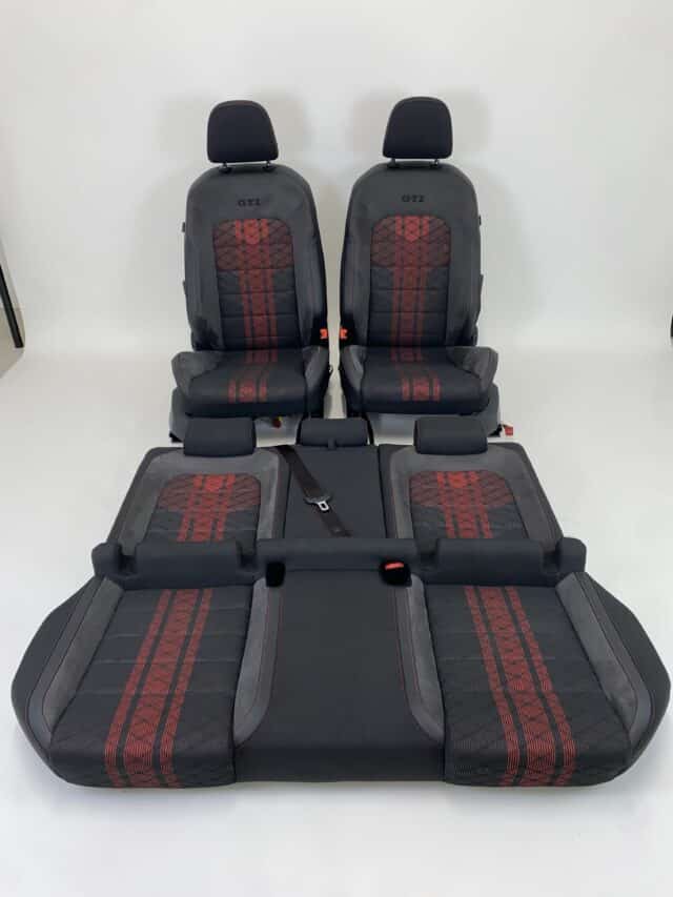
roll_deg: +0.2
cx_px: 336
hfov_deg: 53.1
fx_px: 674
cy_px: 448
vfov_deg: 67.3
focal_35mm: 26
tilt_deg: -31.8
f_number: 1.8
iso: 40
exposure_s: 1/47
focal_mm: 4.25
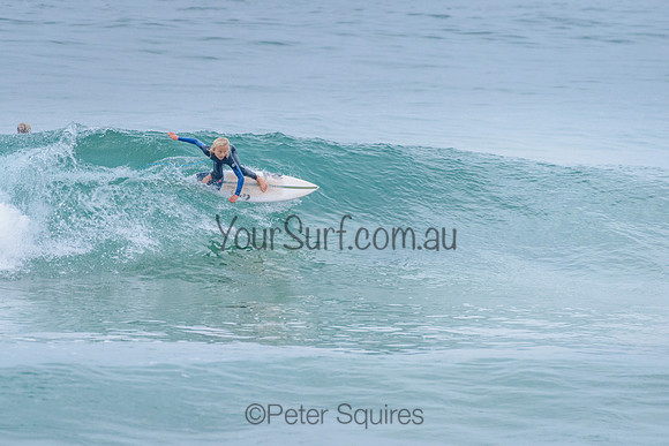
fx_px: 11391
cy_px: 193
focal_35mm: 613
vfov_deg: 2.2
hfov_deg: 3.4
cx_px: 262
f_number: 5.6
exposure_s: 1/2000
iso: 2200
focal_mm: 500
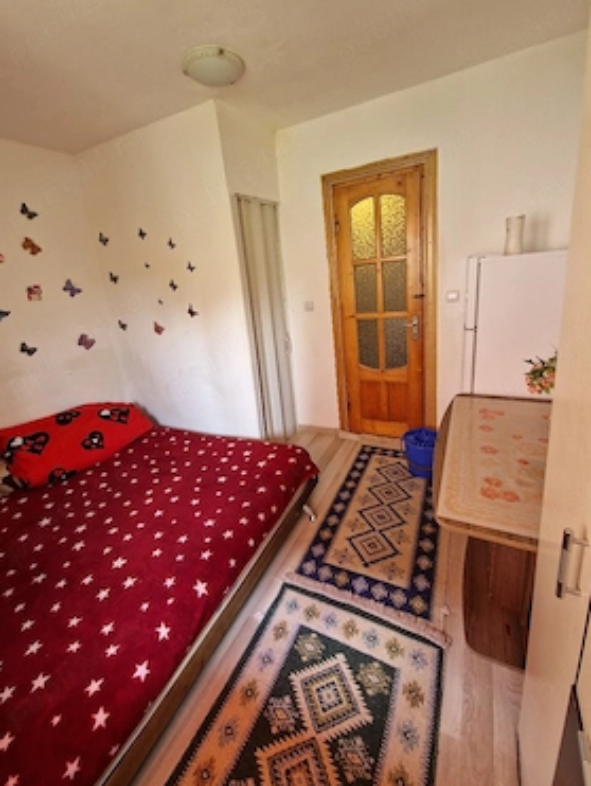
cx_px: 282
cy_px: 369
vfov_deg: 101.9
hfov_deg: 85.7
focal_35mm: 14
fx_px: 318
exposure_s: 1/50
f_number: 2.2
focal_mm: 2.2
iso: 250
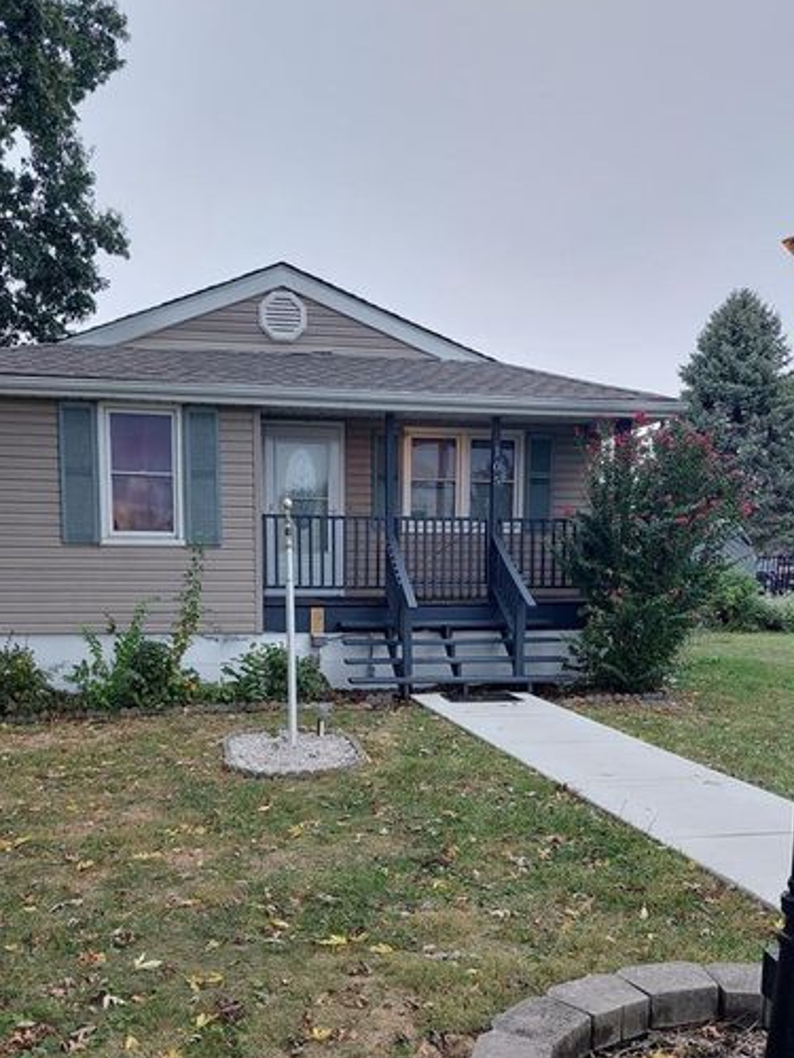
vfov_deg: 55.9
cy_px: 685
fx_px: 979
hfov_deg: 44.2
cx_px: 392
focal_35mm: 32
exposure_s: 1/60
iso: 160
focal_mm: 5.23
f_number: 1.8
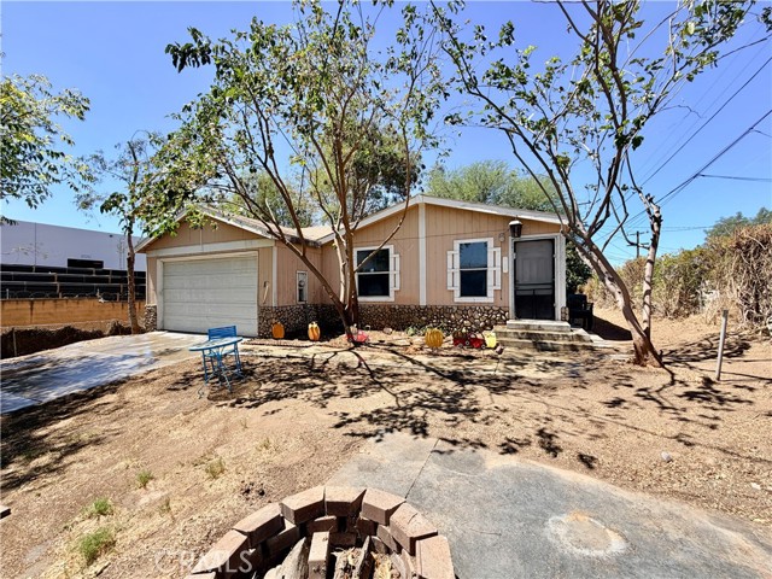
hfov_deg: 102.1
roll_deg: +0.3
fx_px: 312
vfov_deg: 85.7
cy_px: 290
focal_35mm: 14
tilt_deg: +0.2
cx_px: 386
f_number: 2.2
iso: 32
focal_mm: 2.22
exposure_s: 1/770
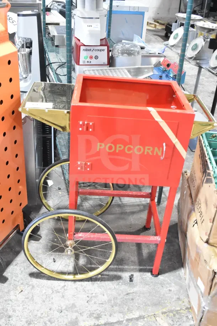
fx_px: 325
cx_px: 108
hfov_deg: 36.9
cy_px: 163
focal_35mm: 36
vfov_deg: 53.1
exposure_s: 1/160
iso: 6400
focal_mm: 24
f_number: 6.3
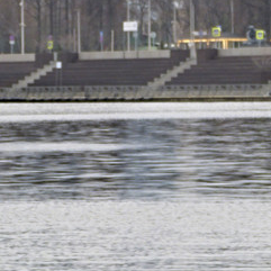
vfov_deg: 5.3
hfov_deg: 5.3
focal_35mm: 333
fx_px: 2949
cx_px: 140
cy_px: 160
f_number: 3.5
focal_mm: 18.2
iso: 100
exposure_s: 1/80
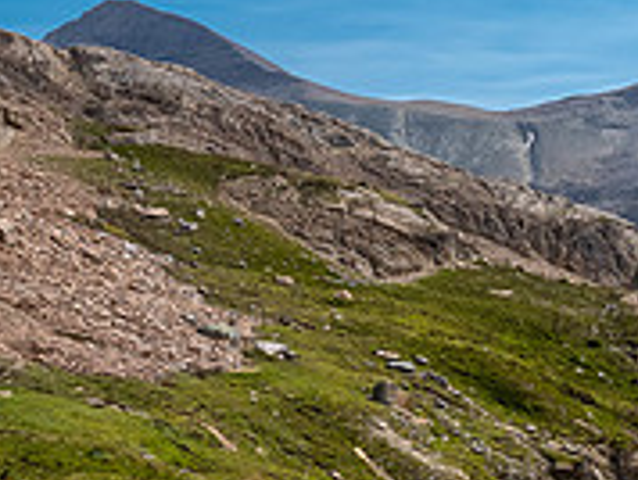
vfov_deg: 18.8
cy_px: 367
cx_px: 348
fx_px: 1440
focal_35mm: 78
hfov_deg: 25.0
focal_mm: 12
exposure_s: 1/200
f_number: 8
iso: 200
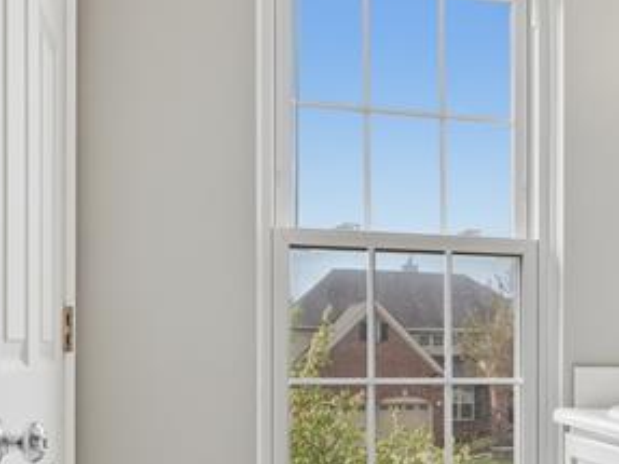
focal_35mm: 48
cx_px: 526
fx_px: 858
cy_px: 319
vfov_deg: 30.0
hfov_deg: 37.7
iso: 250
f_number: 4
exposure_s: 1/60
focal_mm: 14
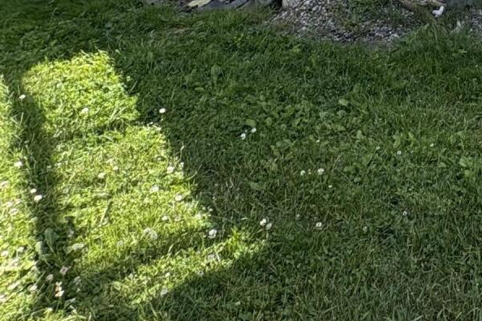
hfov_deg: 32.1
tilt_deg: +0.6
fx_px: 656
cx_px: 605
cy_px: -202
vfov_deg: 21.5
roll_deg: +0.6
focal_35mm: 49
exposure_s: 1/354
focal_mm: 2.22
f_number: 2.2
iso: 40
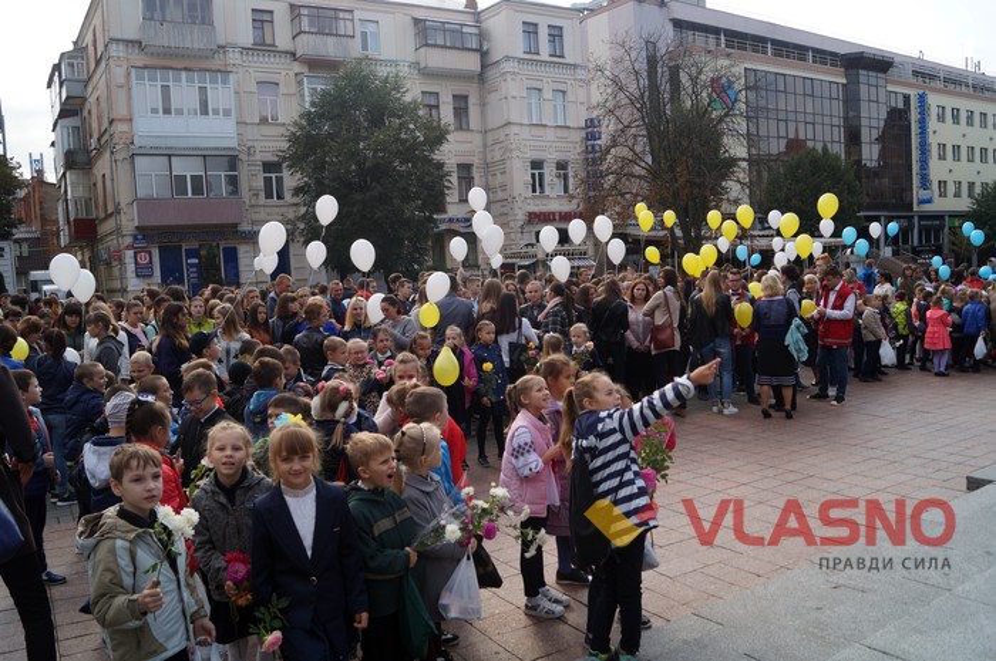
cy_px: 330
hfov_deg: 67.4
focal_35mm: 27
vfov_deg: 47.8
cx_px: 498
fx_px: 746
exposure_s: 1/160
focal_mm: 18
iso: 100
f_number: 6.3
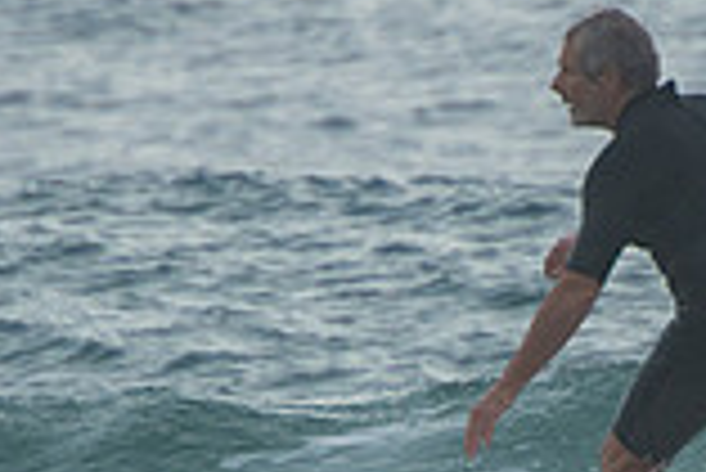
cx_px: 504
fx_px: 43380
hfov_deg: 0.9
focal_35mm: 2210
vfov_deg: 0.6
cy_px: 582
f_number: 5.6
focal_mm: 400
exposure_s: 1/1000
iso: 320
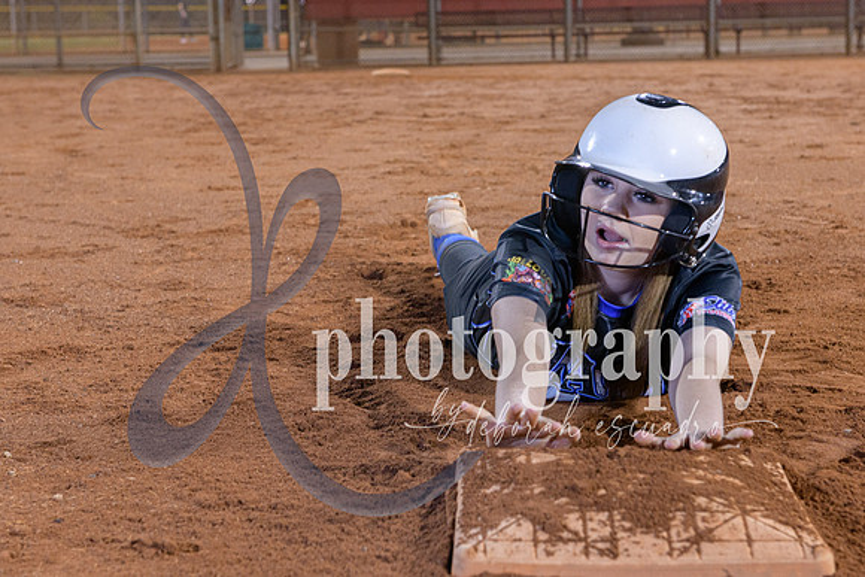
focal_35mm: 76
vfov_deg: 17.9
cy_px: 288
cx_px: 432
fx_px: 1831
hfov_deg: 26.6
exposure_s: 1/80
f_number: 5
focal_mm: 60
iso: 2000
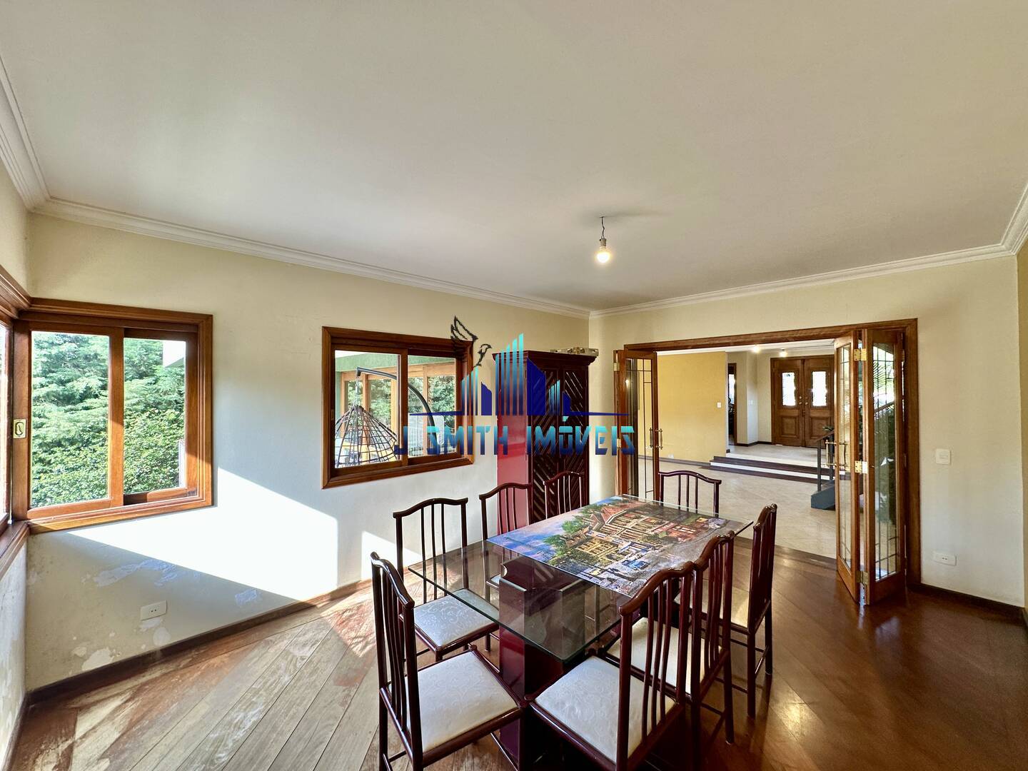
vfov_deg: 85.7
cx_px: 514
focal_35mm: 14
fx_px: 416
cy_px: 386
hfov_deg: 102.1
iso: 100
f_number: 2.2
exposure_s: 1/120
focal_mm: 2.22
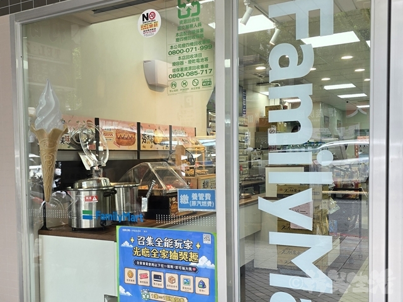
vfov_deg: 58.9
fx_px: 268
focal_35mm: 23
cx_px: 202
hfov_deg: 73.9
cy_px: 151
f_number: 1.7
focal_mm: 6.3
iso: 64
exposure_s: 1/180
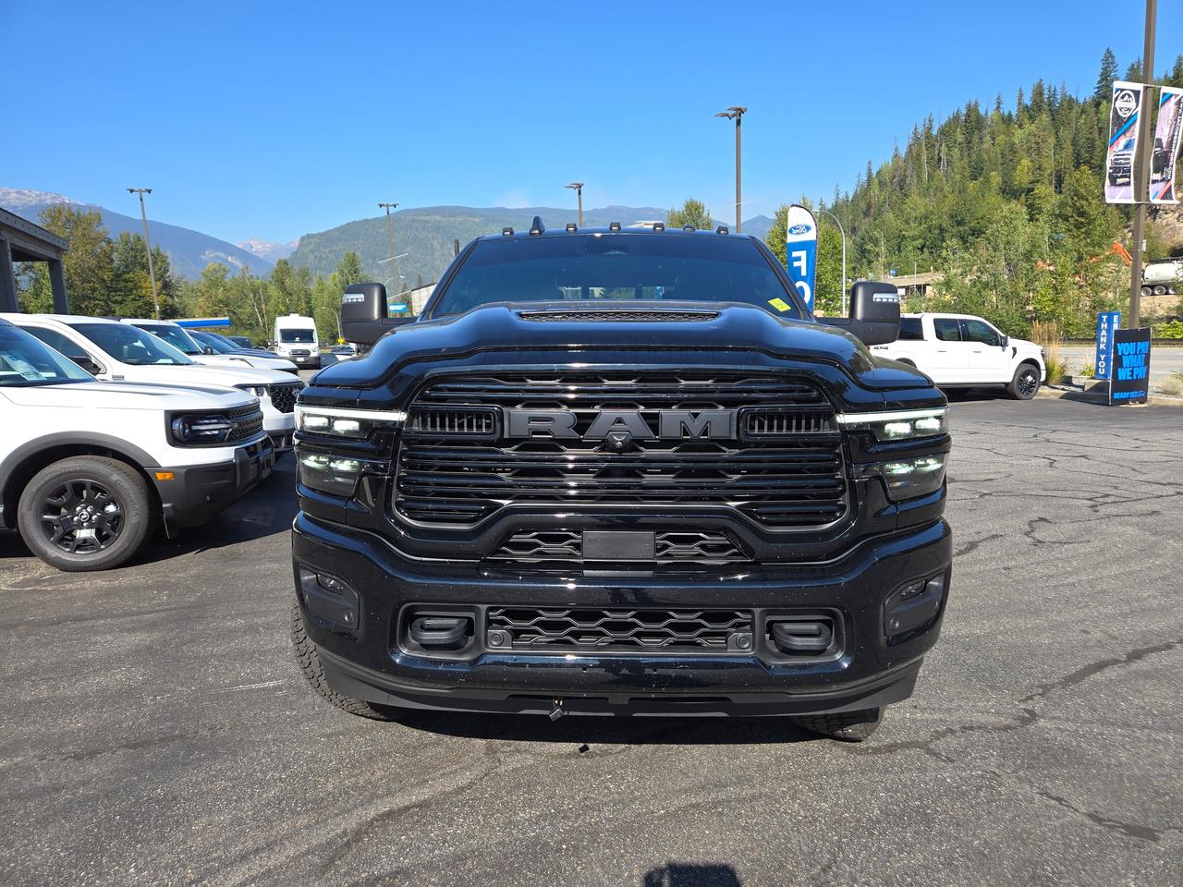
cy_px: 444
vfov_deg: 58.9
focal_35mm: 23
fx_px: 786
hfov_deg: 73.9
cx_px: 592
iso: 25
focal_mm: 5.4
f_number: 1.8
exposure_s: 1/1102
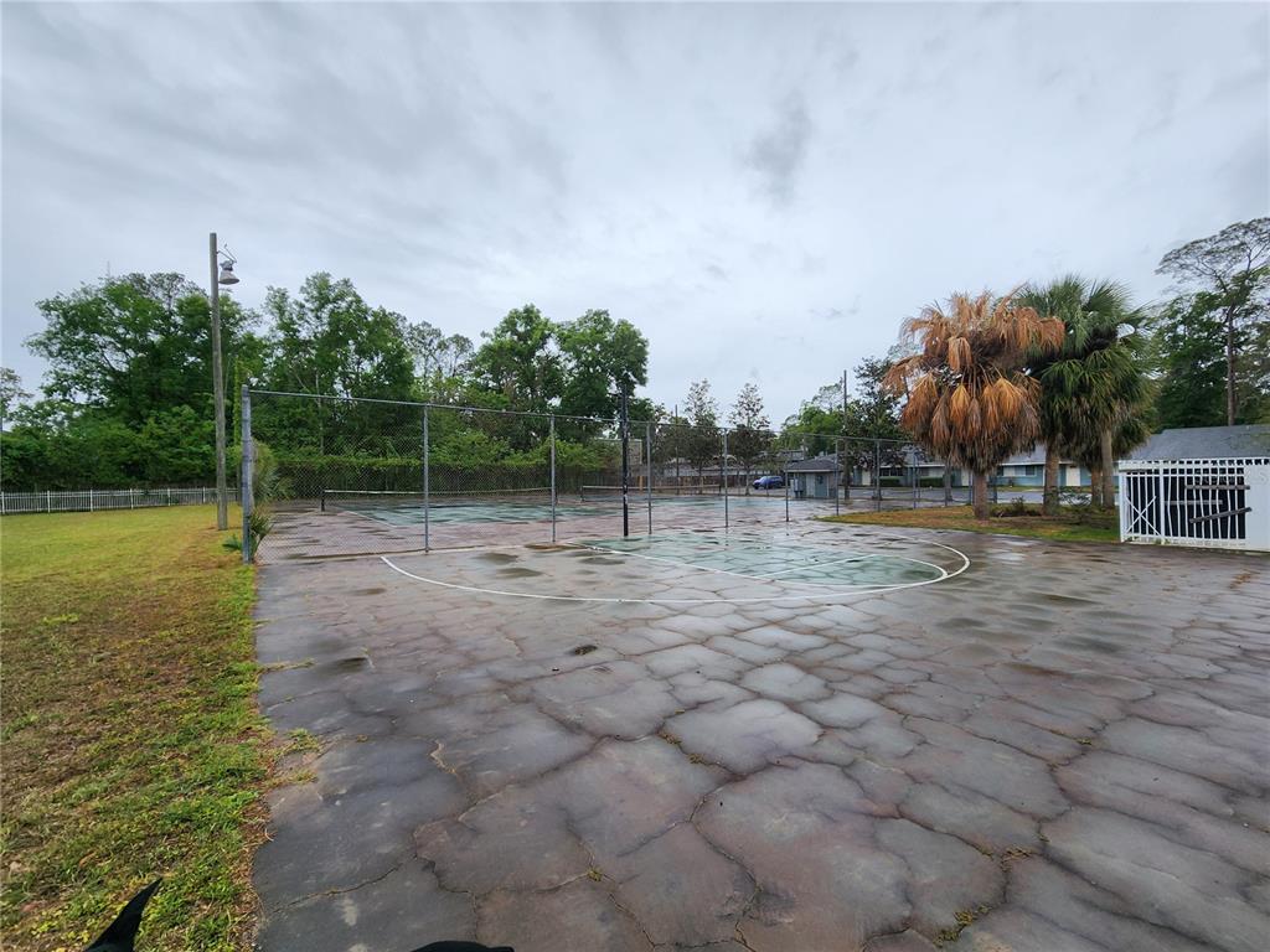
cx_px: 635
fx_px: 477
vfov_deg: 89.9
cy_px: 476
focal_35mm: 13
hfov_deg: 106.2
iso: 50
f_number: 2.2
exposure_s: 1/1645
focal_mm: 2.2
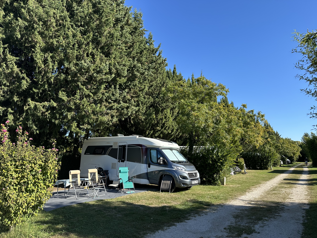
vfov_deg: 56.8
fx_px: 220
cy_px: 119
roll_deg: -0.3
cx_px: 158
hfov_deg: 71.6
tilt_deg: +9.2
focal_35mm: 24
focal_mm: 6.86
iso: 80
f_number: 1.78
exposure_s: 1/2028
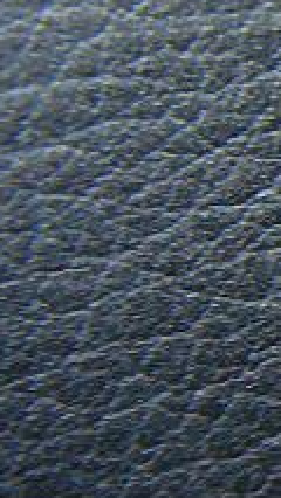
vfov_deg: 17.6
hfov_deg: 9.0
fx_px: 1601
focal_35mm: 121
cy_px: 150
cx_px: 693
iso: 200
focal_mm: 6.1
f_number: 2.8
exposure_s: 1/25
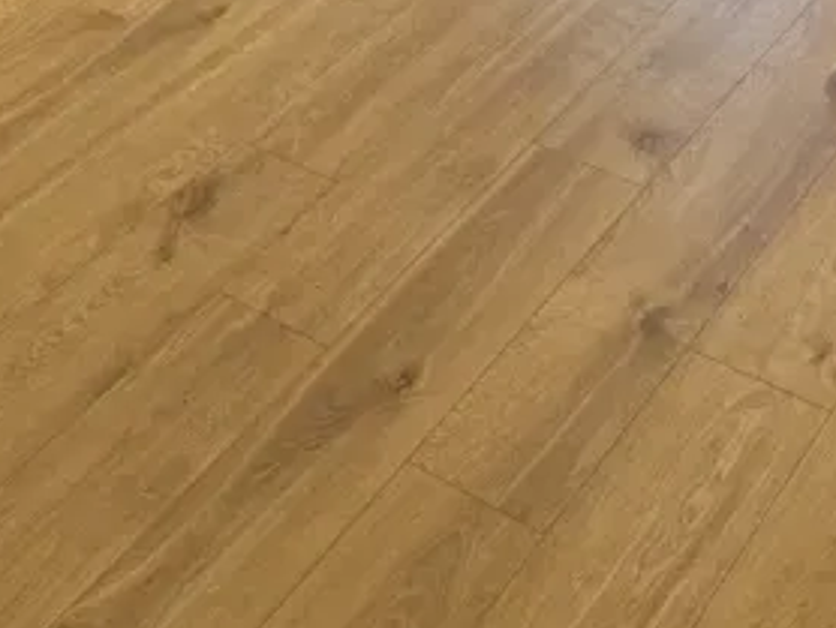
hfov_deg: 28.1
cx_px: 328
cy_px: -174
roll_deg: +4.5
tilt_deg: -26.8
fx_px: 1668
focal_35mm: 69
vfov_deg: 19.7
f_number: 1.78
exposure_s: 1/123
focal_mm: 6.76
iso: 100
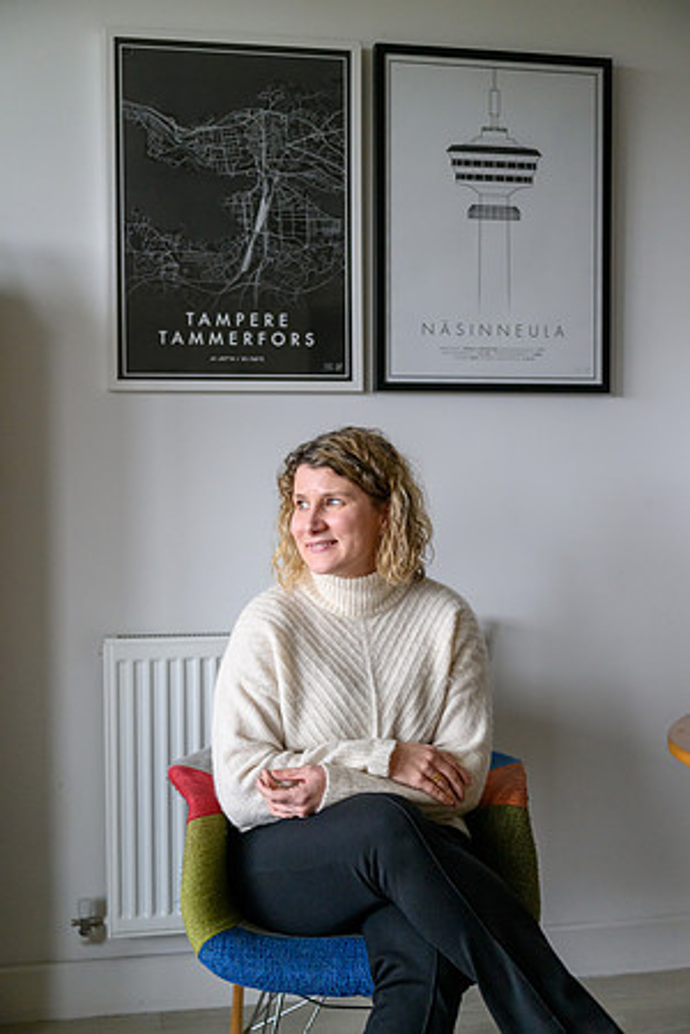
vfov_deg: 44.5
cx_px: 345
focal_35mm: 44
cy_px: 517
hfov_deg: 30.5
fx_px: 1265
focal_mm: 44
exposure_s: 1/250
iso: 4000
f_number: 2.2
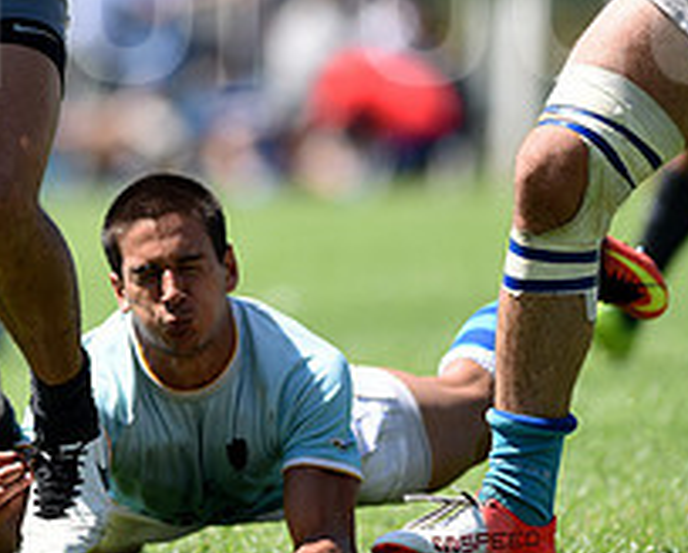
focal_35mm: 799
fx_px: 16301
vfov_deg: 1.9
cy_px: -29
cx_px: 71
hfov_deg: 2.4
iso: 200
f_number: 2.8
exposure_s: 1/2000
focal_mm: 300
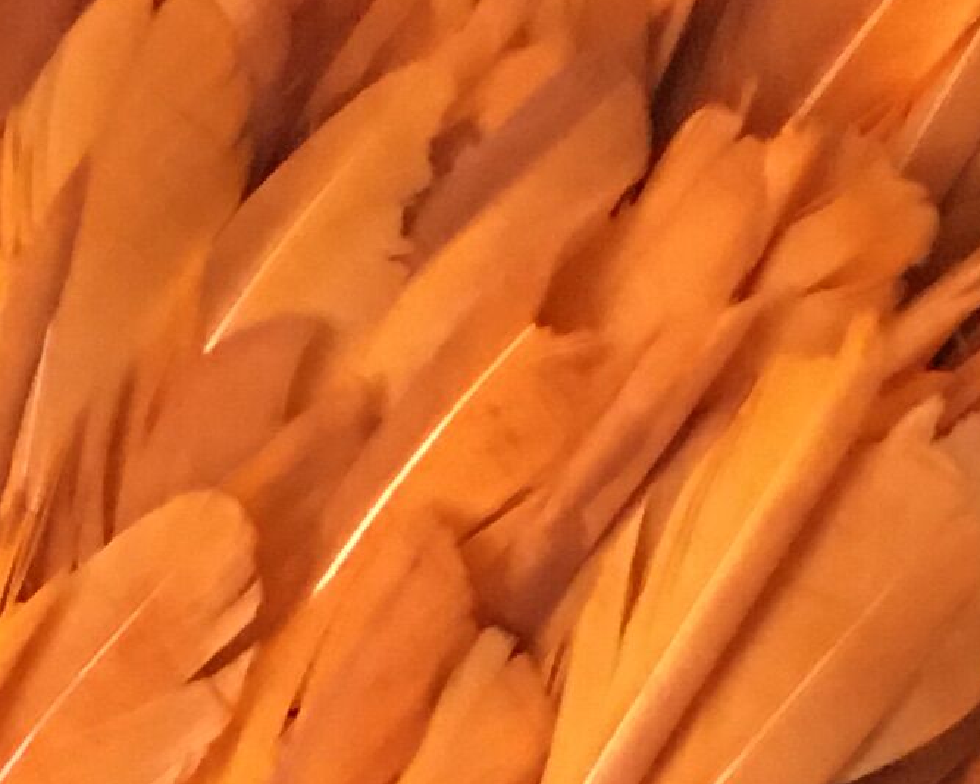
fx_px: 4961
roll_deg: -4.2
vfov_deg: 7.2
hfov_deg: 11.2
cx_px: -24
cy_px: 2904
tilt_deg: +8.8
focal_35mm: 171
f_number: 2.2
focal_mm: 4.15
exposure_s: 1/10
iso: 100
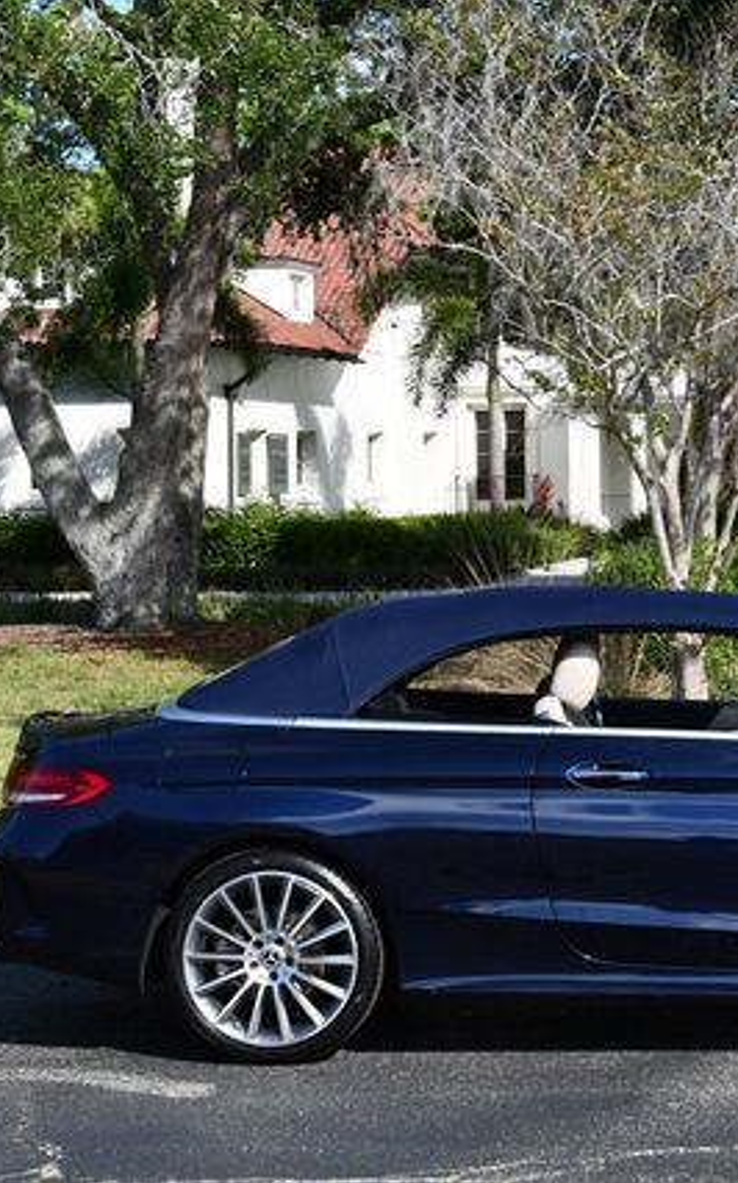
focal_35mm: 92
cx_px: 694
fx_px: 2963
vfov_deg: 22.6
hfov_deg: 14.0
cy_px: 592
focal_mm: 30
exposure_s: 1/250
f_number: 8
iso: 140
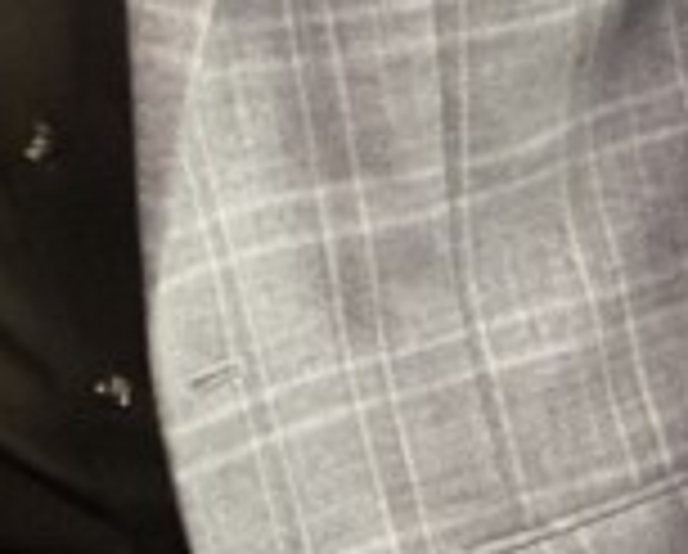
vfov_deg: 4.5
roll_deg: +1.5
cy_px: -513
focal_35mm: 339
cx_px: -724
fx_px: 6916
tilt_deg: -8.3
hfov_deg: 5.6
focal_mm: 6
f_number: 2
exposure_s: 1/40
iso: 320
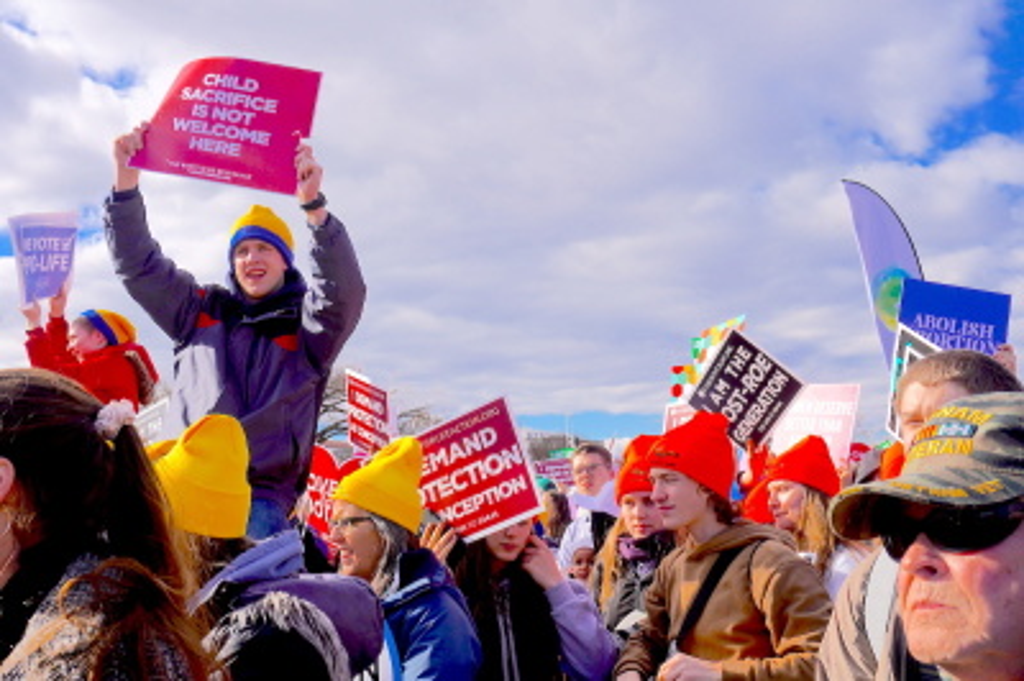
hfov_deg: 49.6
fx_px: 1108
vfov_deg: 34.2
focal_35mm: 39
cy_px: 340
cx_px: 512
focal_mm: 26
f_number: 8
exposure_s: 1/320
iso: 100
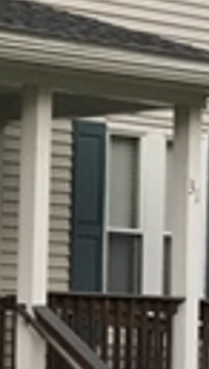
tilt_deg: +1.1
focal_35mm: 188
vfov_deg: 11.4
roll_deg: -2.3
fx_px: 1844
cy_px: 295
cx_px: -561
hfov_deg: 5.7
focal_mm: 4.15
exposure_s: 1/120
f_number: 2.2
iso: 40
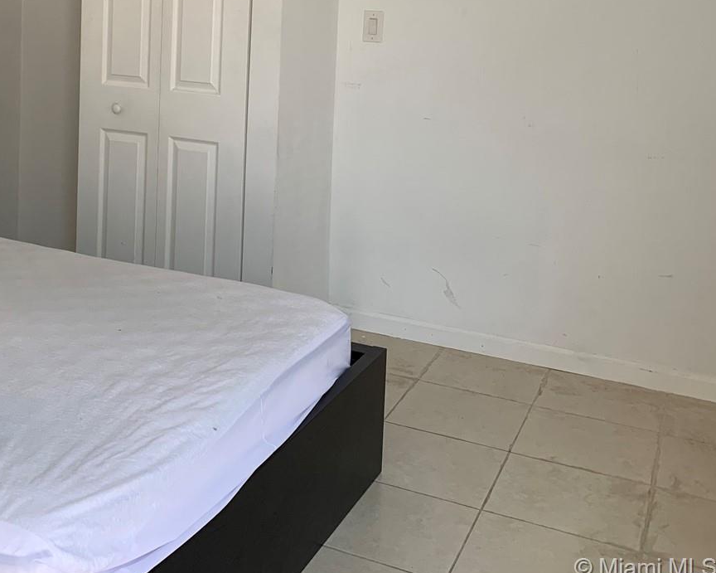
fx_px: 996
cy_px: 87
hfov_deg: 38.5
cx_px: 181
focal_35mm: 47
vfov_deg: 31.0
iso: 64
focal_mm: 4.25
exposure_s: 1/121
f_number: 1.8
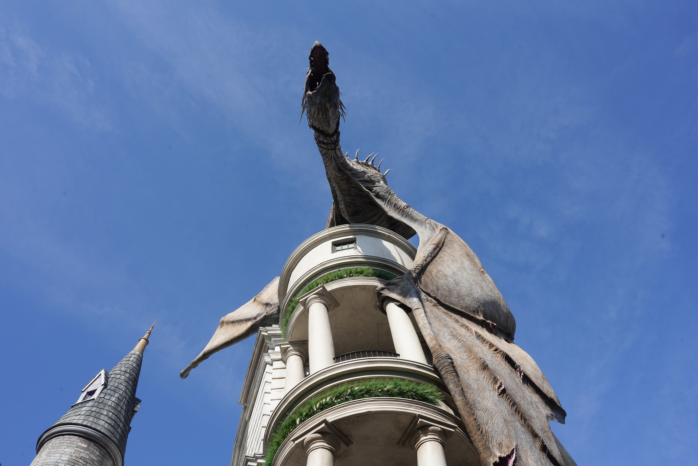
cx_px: 349
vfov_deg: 46.4
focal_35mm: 28
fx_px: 543
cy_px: 233
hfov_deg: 65.5
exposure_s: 1/100
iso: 125
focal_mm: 28
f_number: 16
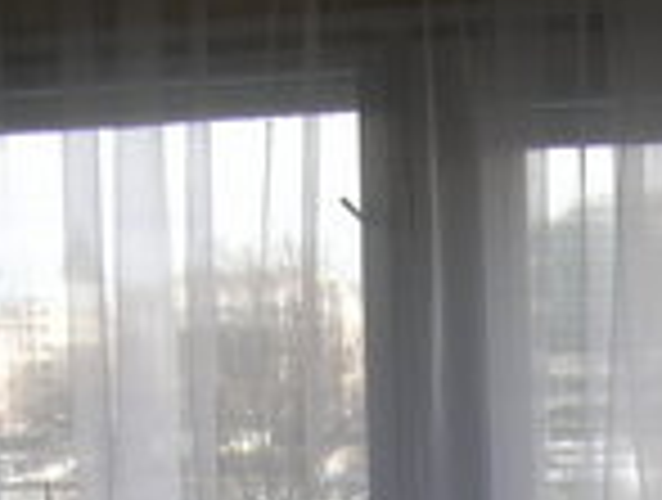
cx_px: 435
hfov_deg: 16.0
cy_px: 734
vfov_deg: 11.6
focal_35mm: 123
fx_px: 2358
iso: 50
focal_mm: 5.7
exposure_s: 1/87.8
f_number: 4.9
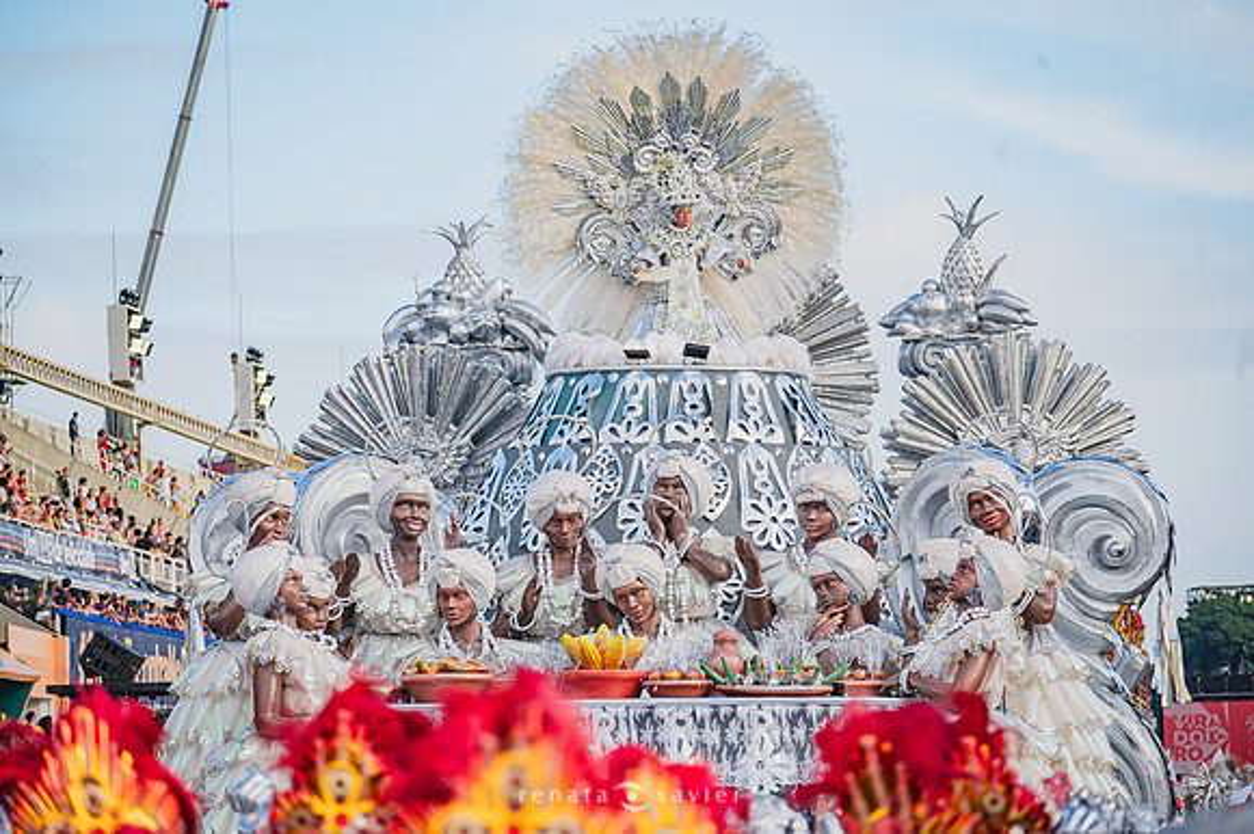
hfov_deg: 11.8
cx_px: 627
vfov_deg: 7.8
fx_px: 6092
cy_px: 417
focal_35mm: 175
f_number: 5.6
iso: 400
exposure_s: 1/1600
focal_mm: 175
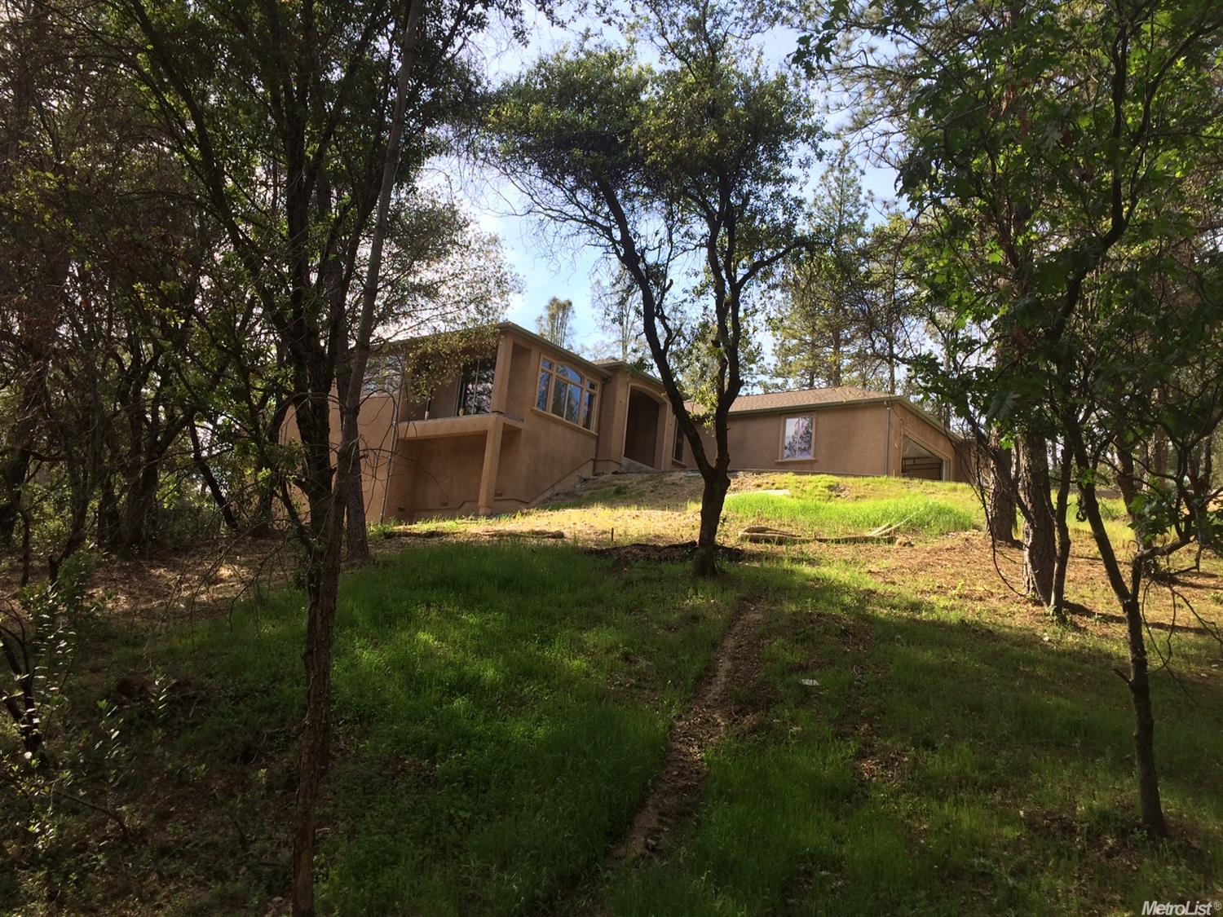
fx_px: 1025
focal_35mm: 29
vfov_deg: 48.2
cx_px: 612
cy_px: 458
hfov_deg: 61.7
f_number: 2.2
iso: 32
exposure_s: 1/595
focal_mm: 4.15
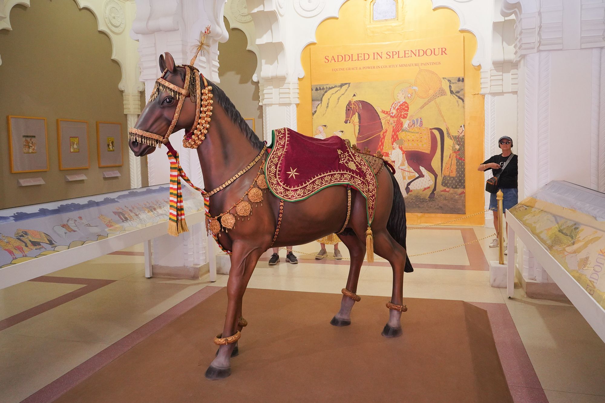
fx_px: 403
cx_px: 302
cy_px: 202
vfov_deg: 53.1
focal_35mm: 24
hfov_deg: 73.7
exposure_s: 1/80
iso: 3200
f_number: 7.1
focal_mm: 24
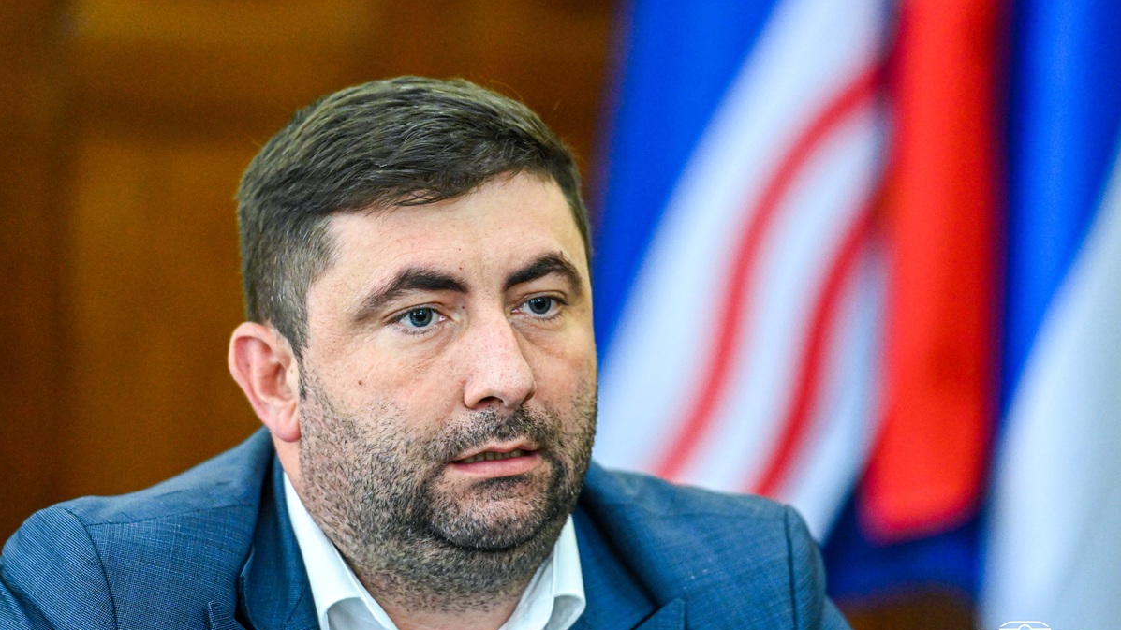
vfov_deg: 5.8
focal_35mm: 210
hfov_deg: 10.3
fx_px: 6241
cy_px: 329
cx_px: 560
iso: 5000
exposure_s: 1/320
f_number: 2.8
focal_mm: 200
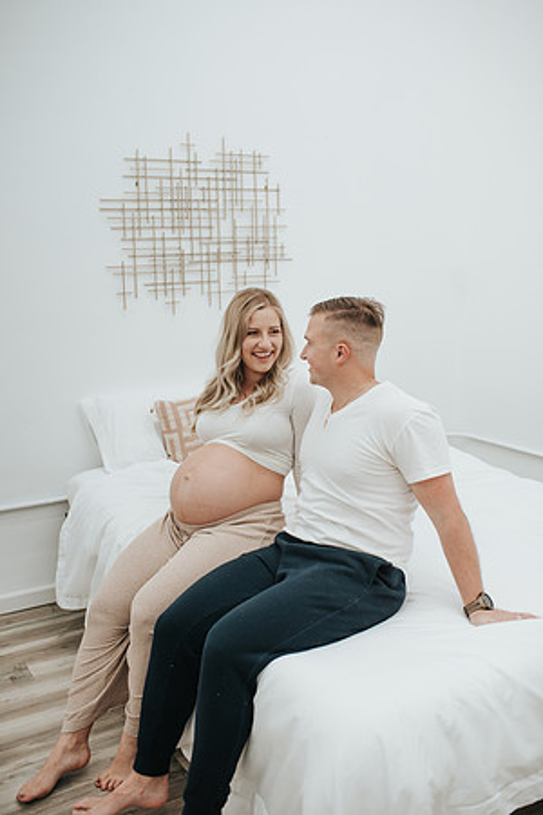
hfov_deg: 37.9
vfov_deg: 54.4
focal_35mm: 35
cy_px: 408
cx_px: 272
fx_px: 792
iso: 400
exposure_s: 1/250
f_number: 2.8
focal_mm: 35
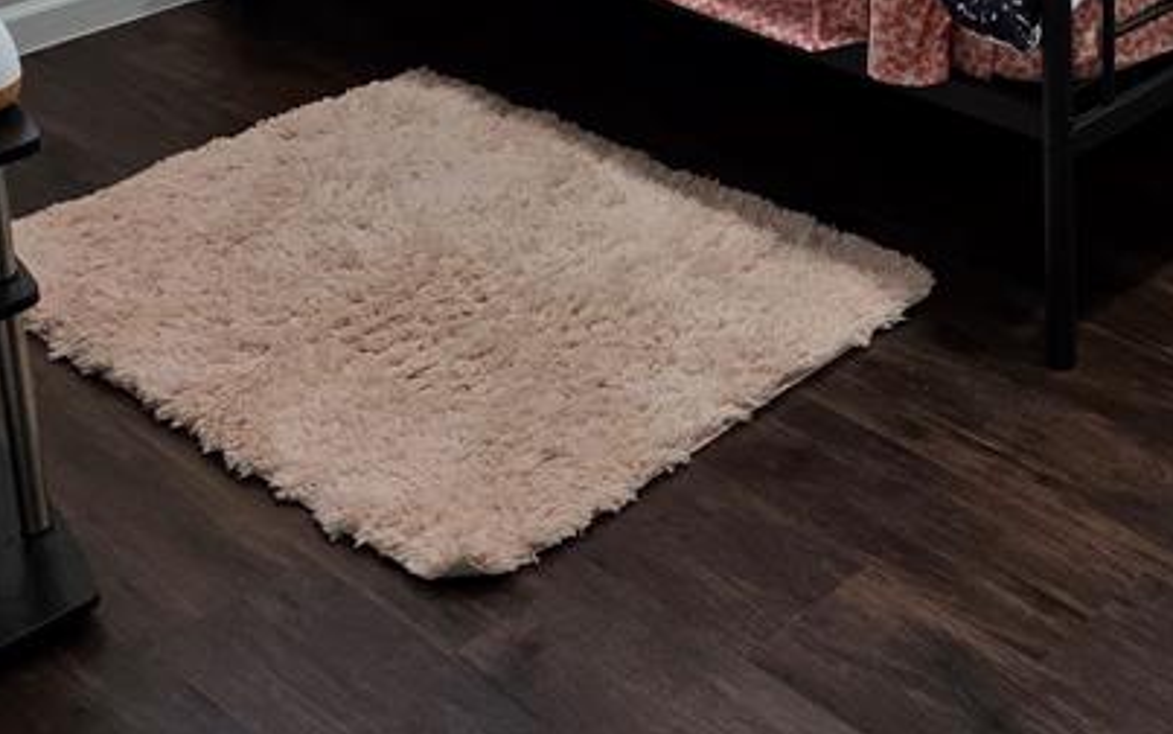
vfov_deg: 19.0
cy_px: -285
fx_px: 1982
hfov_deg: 31.2
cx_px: 1092
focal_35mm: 62
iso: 125
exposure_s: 1/120
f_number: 1.8
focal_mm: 5.4
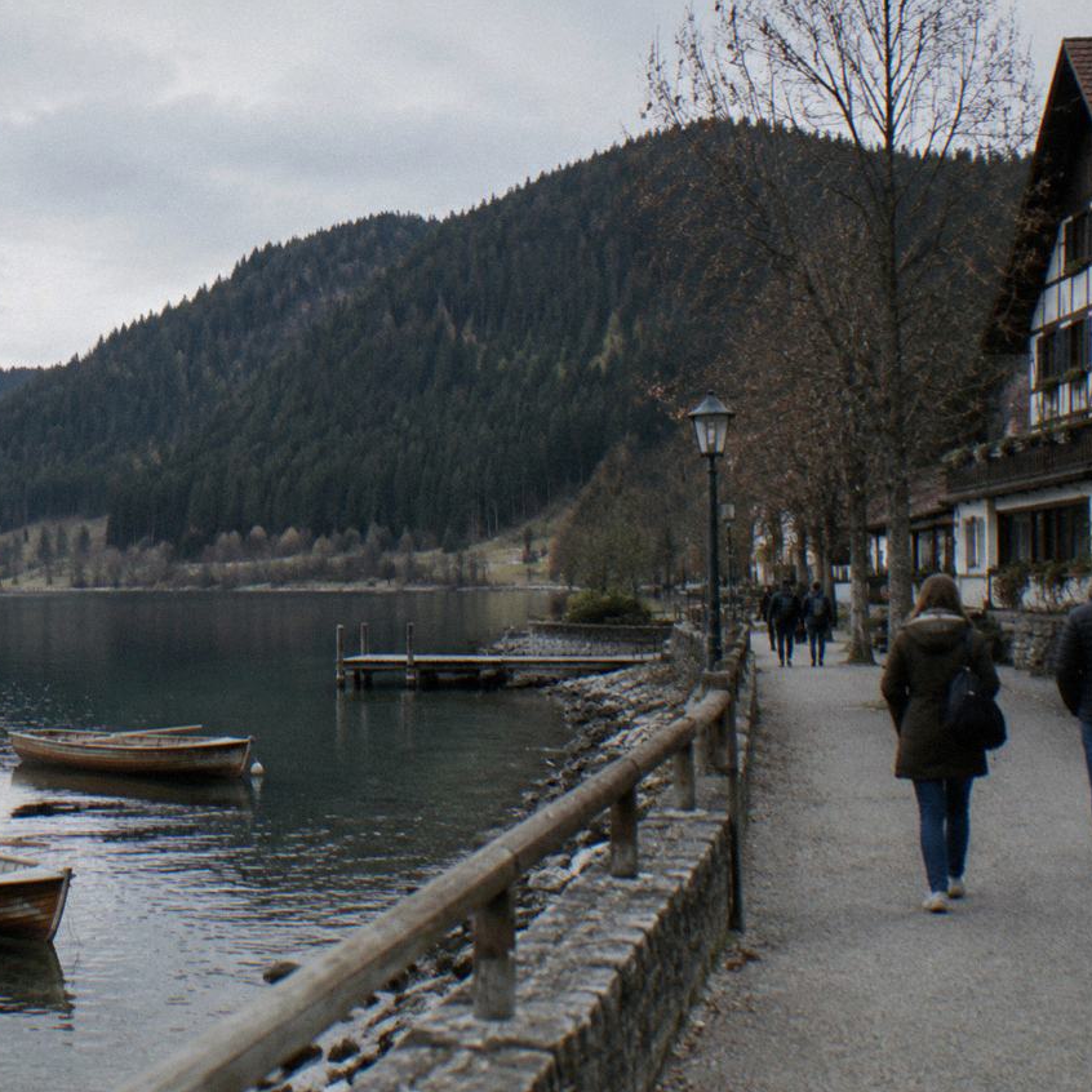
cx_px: 395
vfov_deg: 37.6
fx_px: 1606
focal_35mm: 45
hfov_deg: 37.3
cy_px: 549
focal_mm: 35
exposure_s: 1/1000
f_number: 4.5
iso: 400
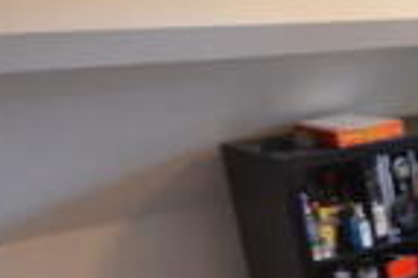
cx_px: 751
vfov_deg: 18.6
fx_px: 800
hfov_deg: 20.6
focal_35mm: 69
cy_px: 337
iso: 100
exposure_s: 1/1.6
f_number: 5
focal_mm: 10
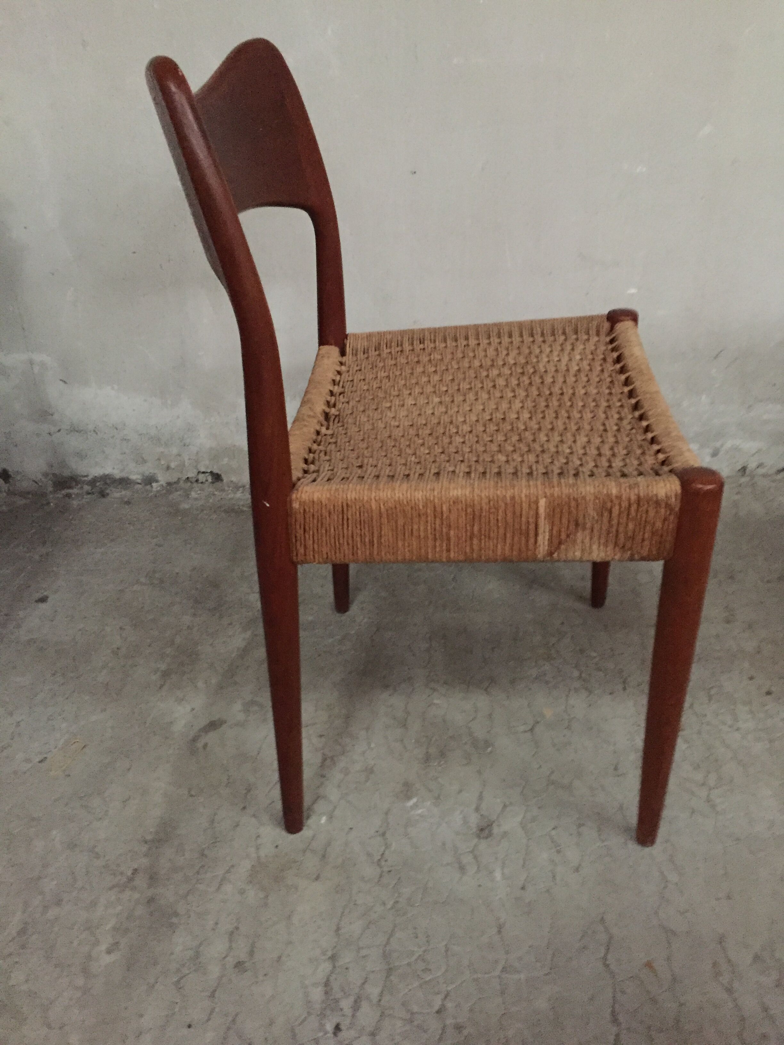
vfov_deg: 61.7
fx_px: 876
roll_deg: +2.9
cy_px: 522
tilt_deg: -28.2
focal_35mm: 29
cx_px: 392
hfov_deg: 48.2
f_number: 2.2
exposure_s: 1/17
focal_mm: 4.15
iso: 640
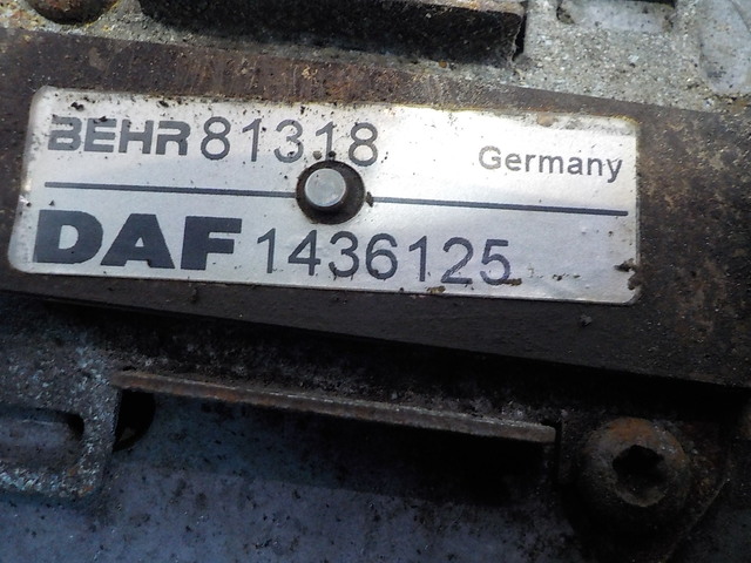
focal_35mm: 30
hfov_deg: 60.0
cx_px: 376
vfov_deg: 46.8
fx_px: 651
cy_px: 282
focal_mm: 4.1
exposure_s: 1/25
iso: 400
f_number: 3.3
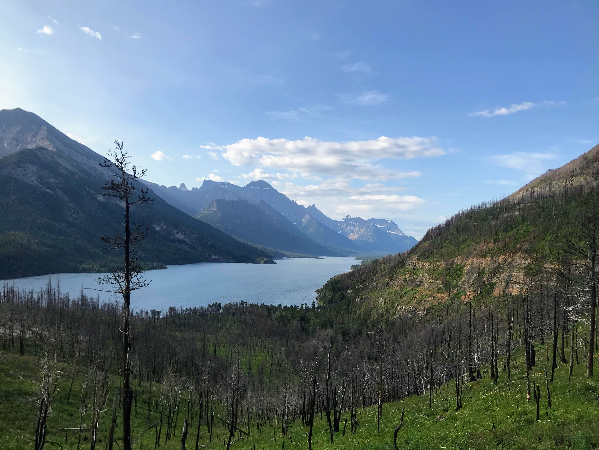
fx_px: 485
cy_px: 225
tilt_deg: +3.4
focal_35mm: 28
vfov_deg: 49.7
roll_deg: -2.4
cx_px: 300
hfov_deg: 63.4
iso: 20
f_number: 1.8
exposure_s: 1/2179
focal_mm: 3.99
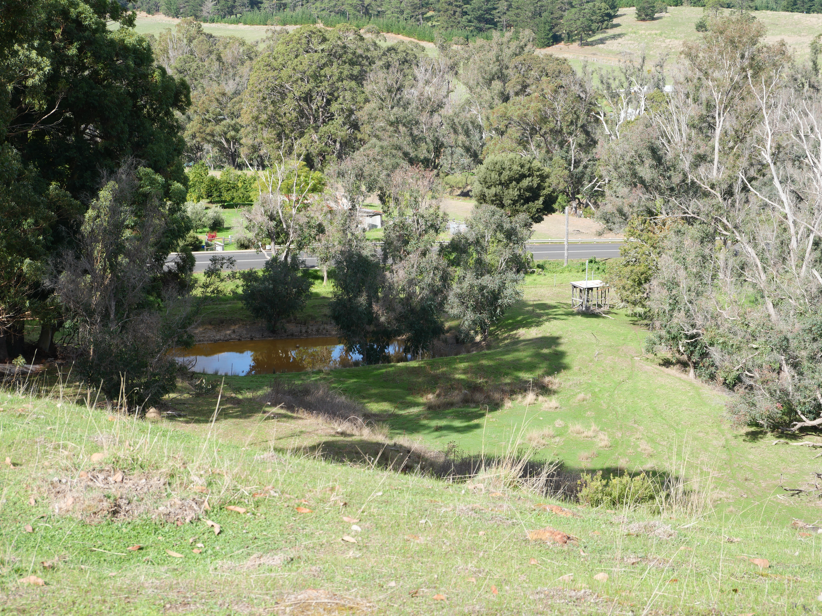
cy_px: 308
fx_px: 1425
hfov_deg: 32.2
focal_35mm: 60
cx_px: 411
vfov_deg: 24.4
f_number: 7.1
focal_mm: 30
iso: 200
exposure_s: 1/250
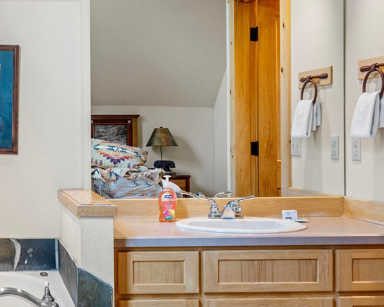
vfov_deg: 27.1
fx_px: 636
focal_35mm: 56
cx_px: 65
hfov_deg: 32.5
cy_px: 164
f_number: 8
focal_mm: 30
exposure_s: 1/15
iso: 200
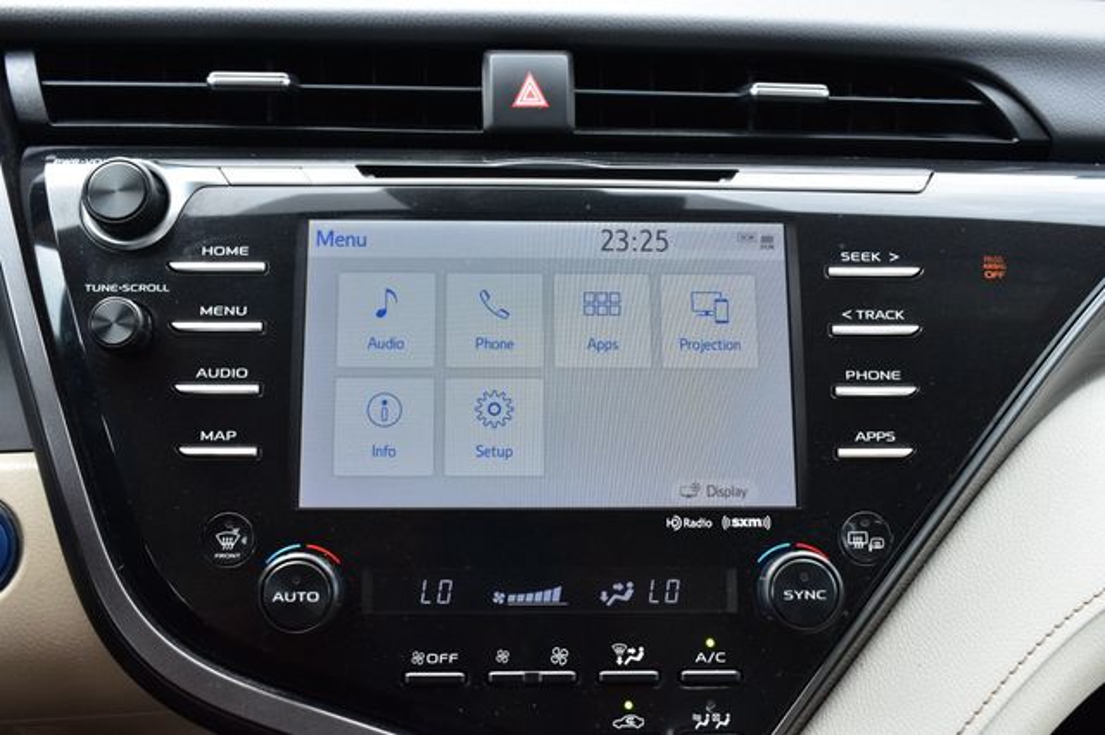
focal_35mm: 39
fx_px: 1196
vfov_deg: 34.2
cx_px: 552
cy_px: 368
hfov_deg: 49.6
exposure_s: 1/80
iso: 400
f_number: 8
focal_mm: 26
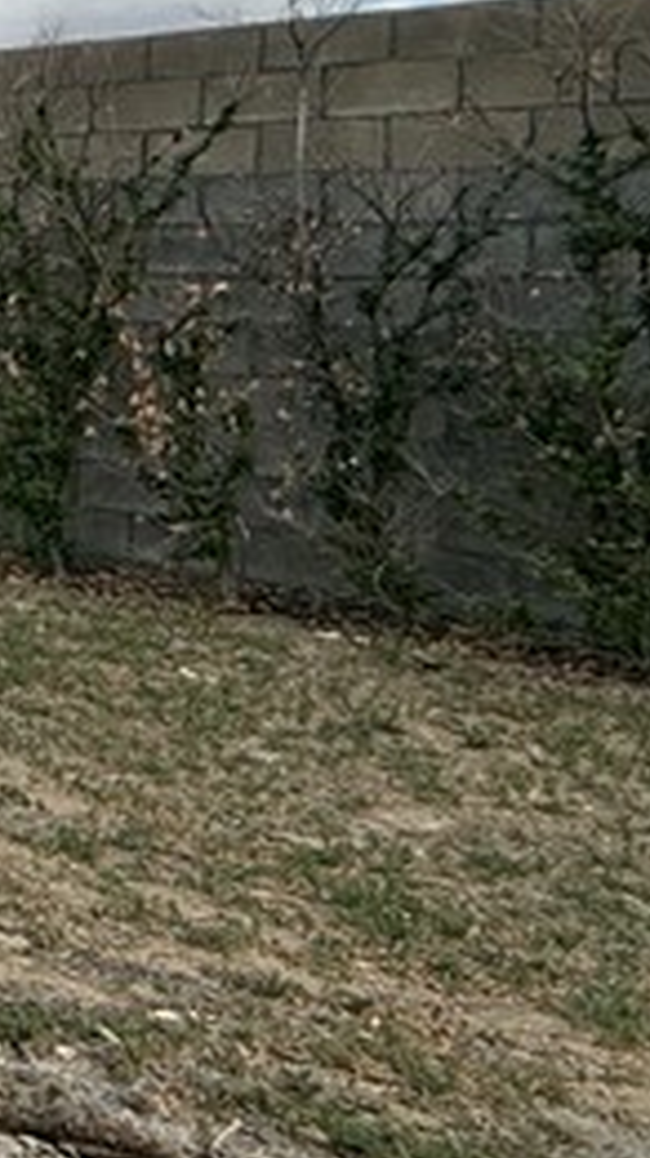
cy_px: 294
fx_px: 1841
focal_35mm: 60
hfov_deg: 10.4
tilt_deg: -0.7
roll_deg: -2.6
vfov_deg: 34.2
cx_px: -1469
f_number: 2.2
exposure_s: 1/2976
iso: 50
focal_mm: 2.22
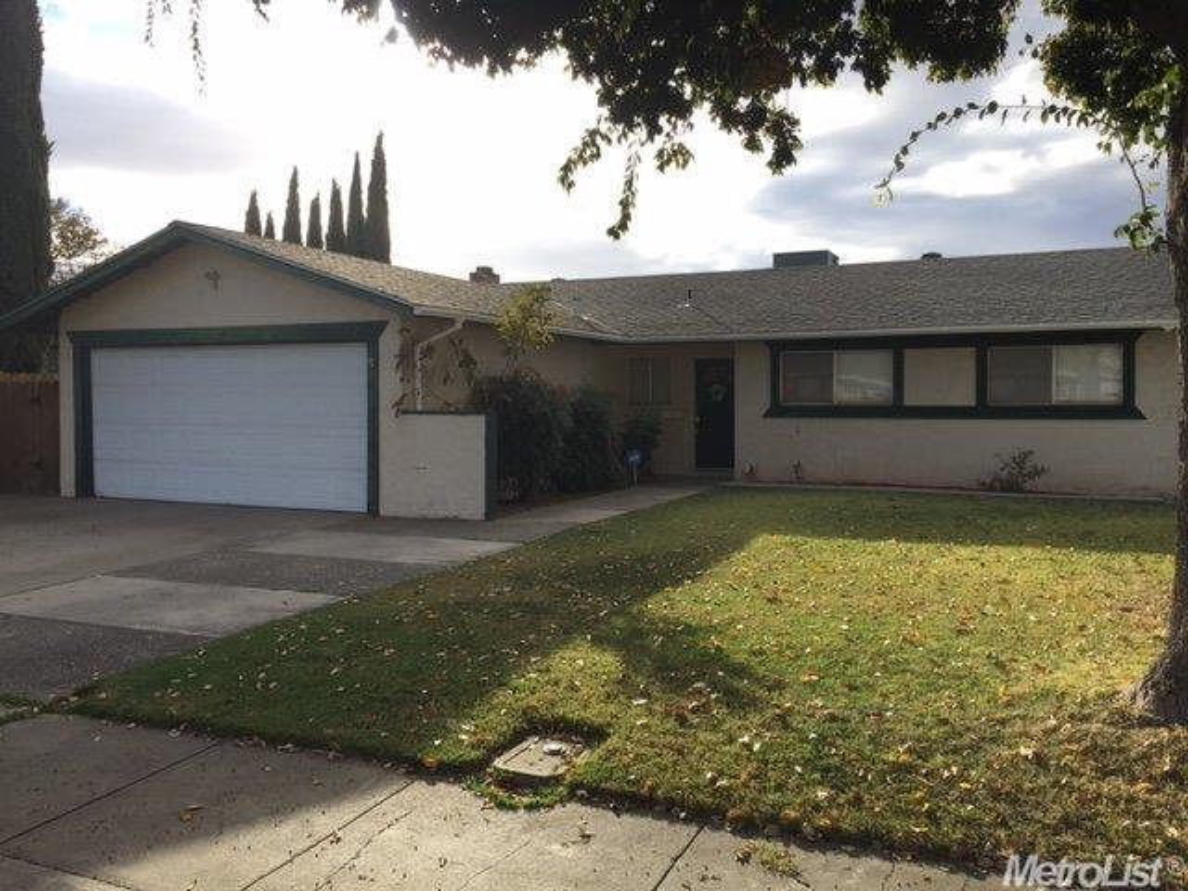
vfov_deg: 48.2
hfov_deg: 61.7
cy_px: 446
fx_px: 995
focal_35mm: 29
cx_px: 594
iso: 32
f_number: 2.2
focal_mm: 4.15
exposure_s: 1/1099
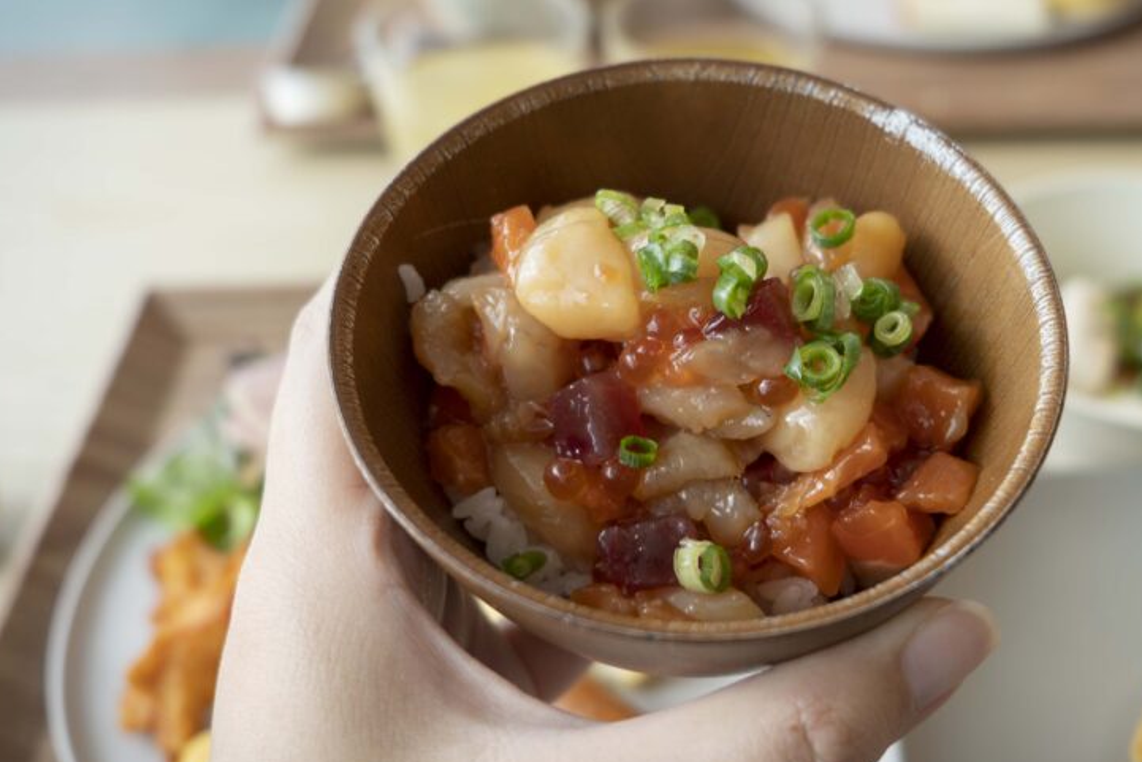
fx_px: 1396
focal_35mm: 44
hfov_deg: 44.2
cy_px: 387
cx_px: 697
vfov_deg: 30.5
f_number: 4.5
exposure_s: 1/60
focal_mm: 31
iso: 125
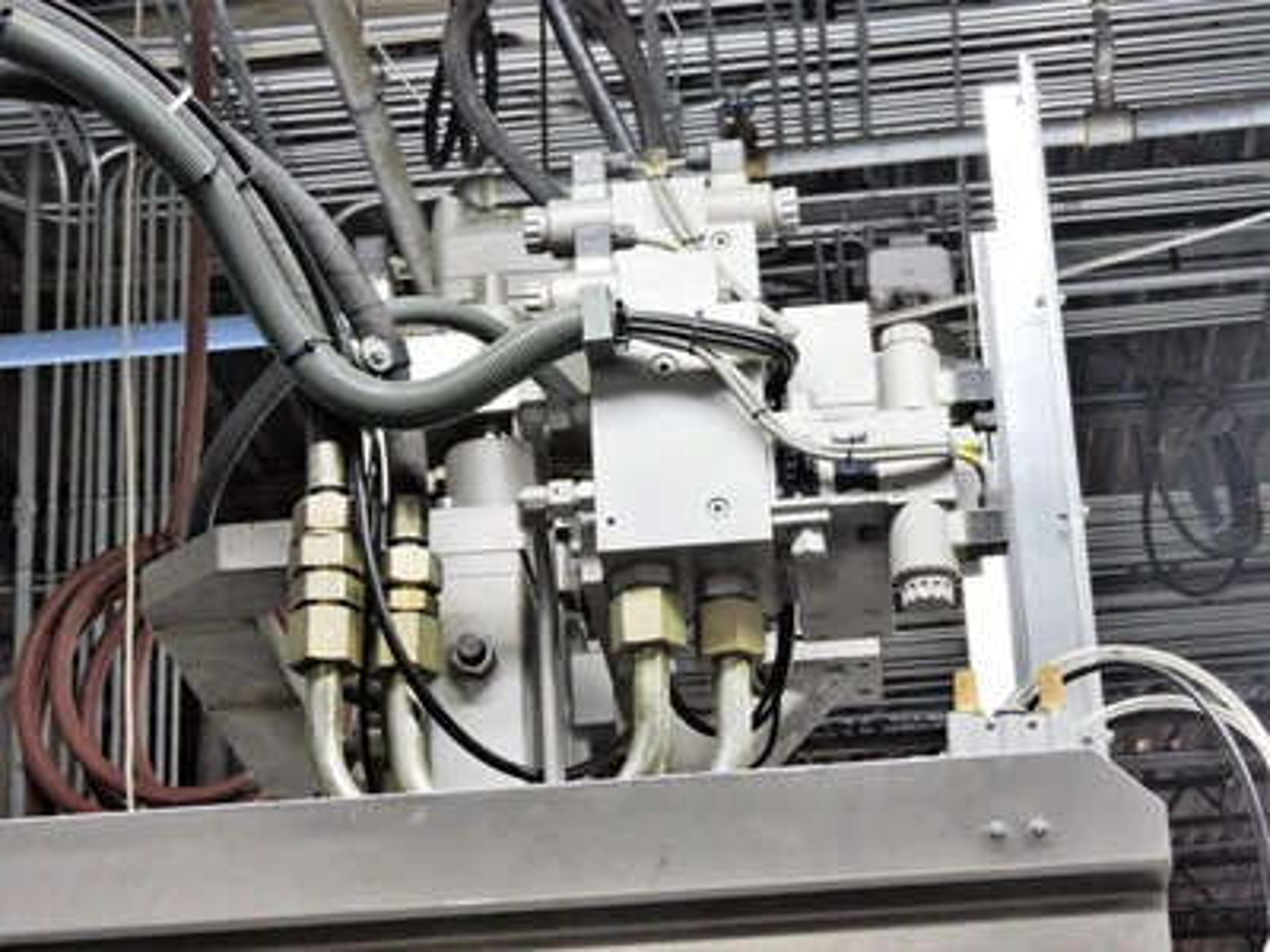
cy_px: 476
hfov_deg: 23.0
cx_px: 635
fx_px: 3119
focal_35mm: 85
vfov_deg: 17.4
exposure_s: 1/40
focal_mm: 15.2
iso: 400
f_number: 4.5
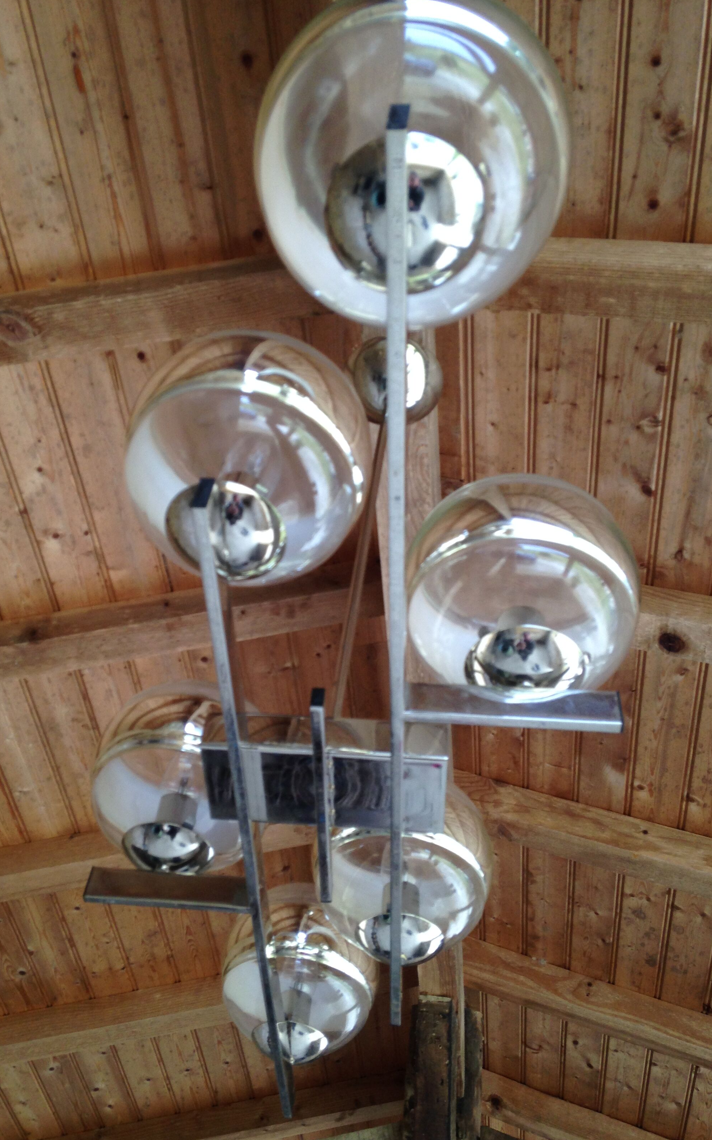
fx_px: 1118
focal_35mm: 36
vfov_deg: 54.0
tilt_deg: +50.6
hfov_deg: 35.3
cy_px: 578
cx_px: 316
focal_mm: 4.12
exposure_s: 1/60
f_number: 2.4
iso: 64
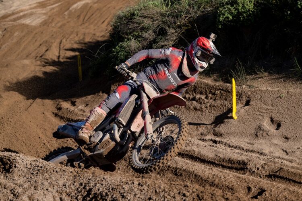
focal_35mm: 115
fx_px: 965
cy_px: 100
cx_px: 151
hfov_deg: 17.8
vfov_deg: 11.9
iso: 200
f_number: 6.3
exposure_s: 1/1600
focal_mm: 115
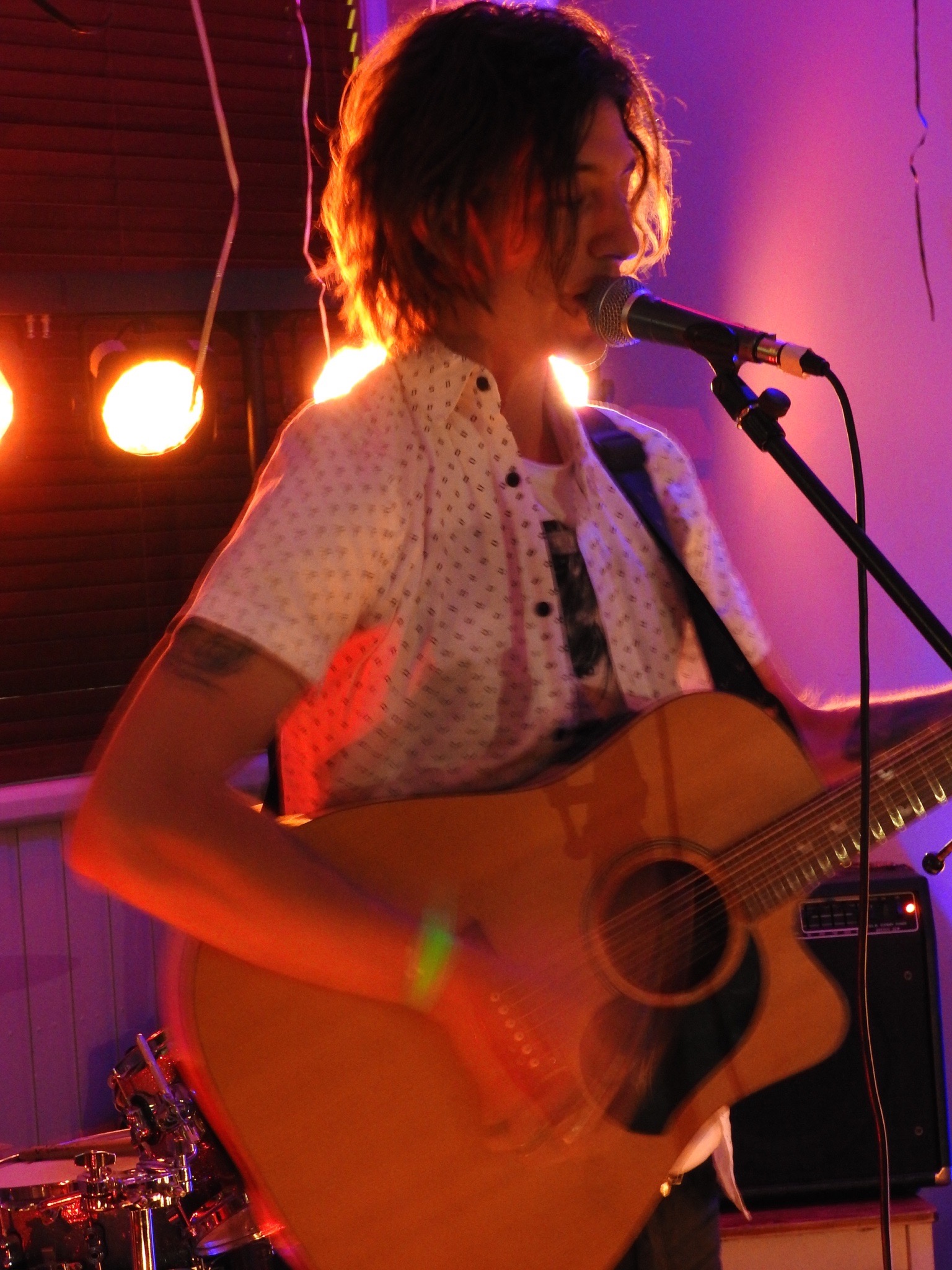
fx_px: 2934
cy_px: 635
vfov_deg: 24.4
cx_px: 476
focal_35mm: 80
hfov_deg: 18.4
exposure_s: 1/5
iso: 800
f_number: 4.5
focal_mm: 14.3
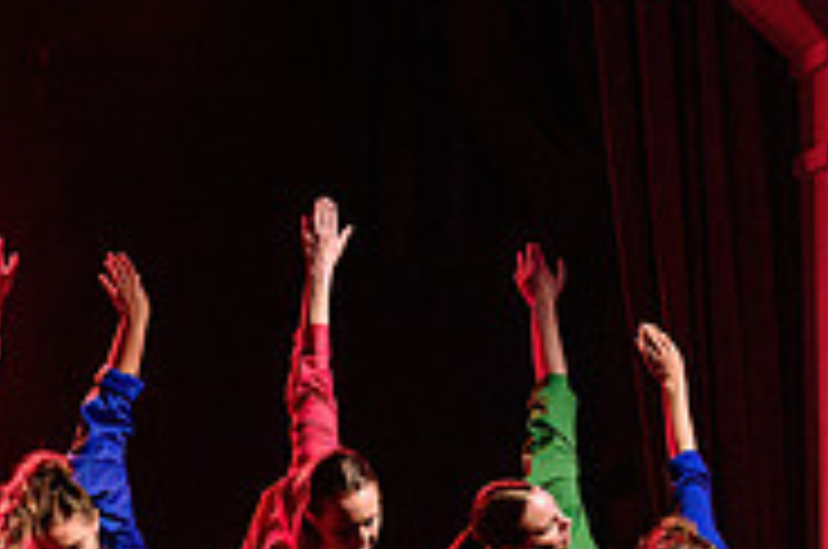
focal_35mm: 281
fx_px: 6452
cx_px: -184
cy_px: 443
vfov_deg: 4.9
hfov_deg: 7.3
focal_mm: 85
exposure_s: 1/200
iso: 1600
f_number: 2.8
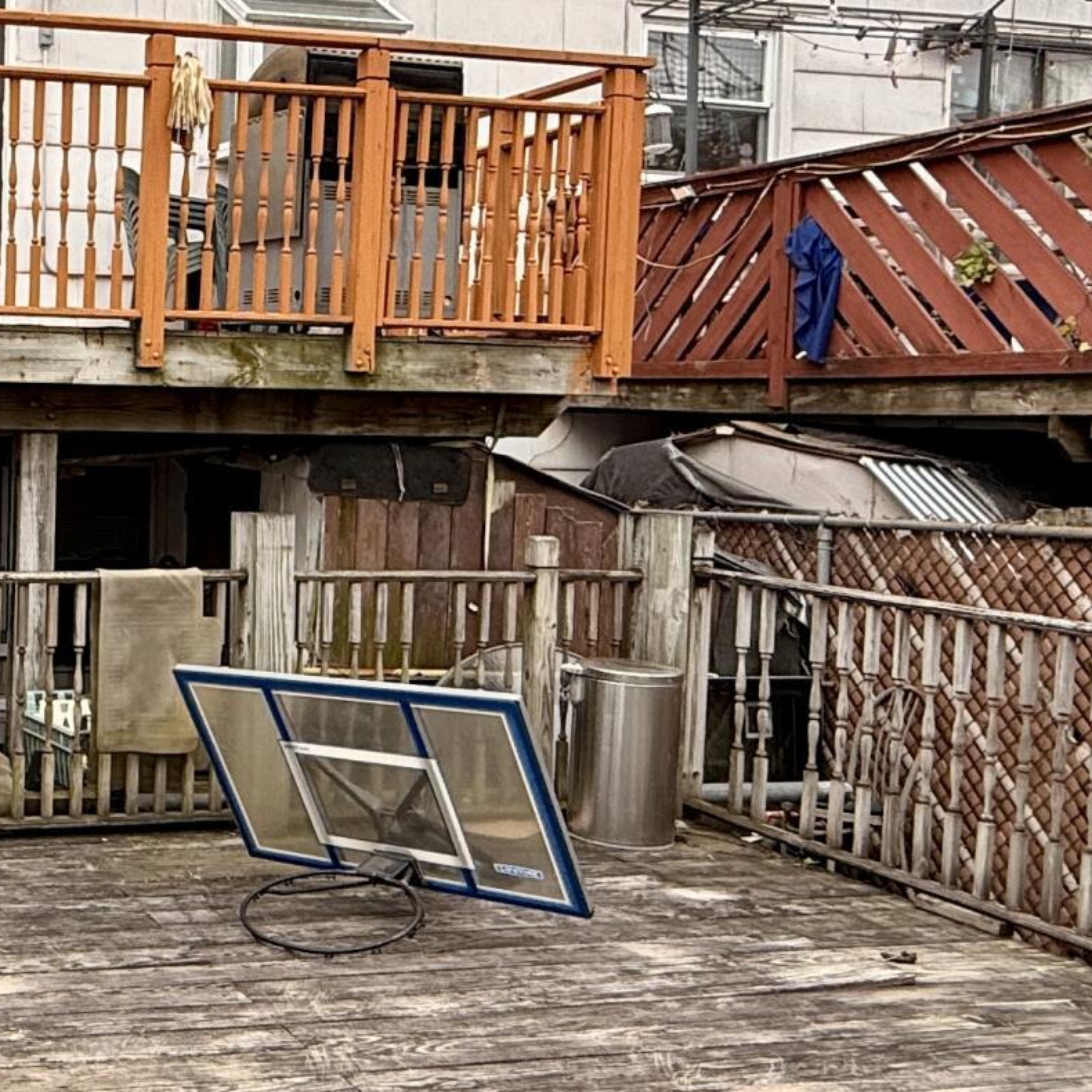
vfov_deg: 36.0
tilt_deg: -1.4
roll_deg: -1.8
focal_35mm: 47
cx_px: -109
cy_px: 467
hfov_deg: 31.9
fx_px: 1677
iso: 64
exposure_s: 1/579
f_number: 2.2
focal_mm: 2.22
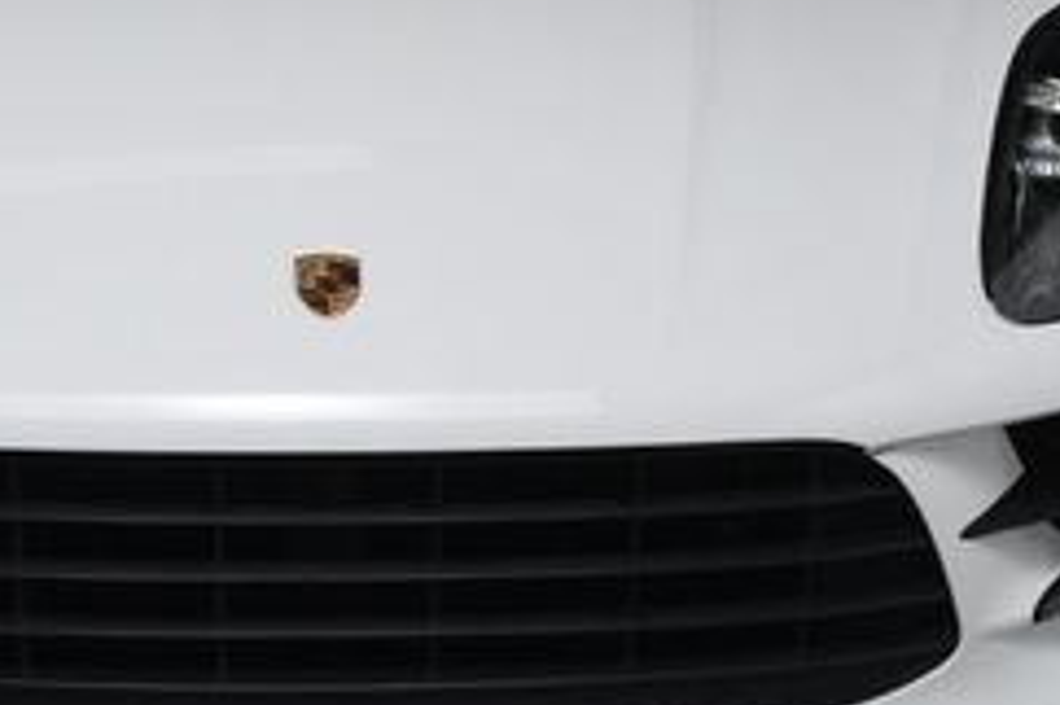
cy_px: 232
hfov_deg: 19.7
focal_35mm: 103
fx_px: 3031
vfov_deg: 13.3
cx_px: 302
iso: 100
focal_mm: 26
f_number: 13
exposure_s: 1/160
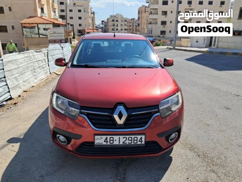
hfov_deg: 65.3
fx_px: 189
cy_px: 91
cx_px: 121
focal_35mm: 27
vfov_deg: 51.4
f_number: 1.8
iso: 50
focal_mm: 4
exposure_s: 1/833
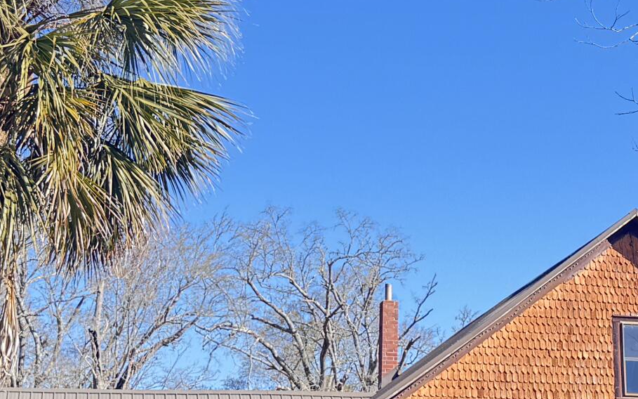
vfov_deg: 15.5
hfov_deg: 24.1
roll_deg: +0.7
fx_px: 1460
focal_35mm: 84
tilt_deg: +17.6
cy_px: 140
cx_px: 547
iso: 80
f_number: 1.78
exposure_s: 1/782
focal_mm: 6.76
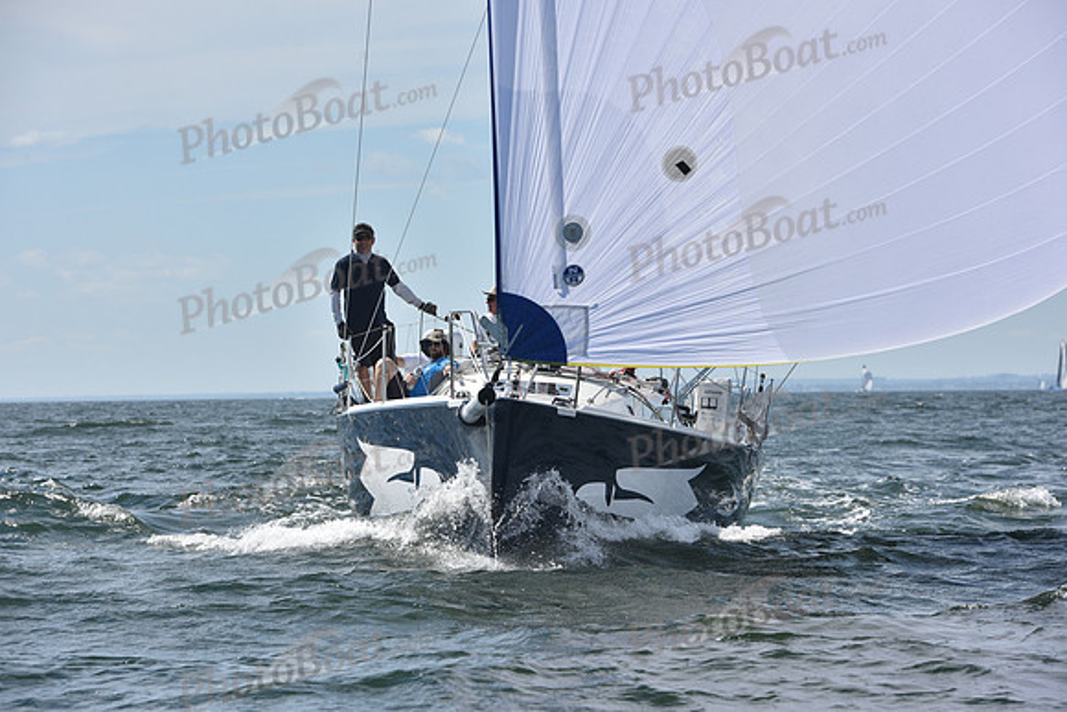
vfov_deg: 9.2
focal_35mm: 150
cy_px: 356
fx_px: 4447
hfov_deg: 13.7
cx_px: 534
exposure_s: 1/1250
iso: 320
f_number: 10
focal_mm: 150
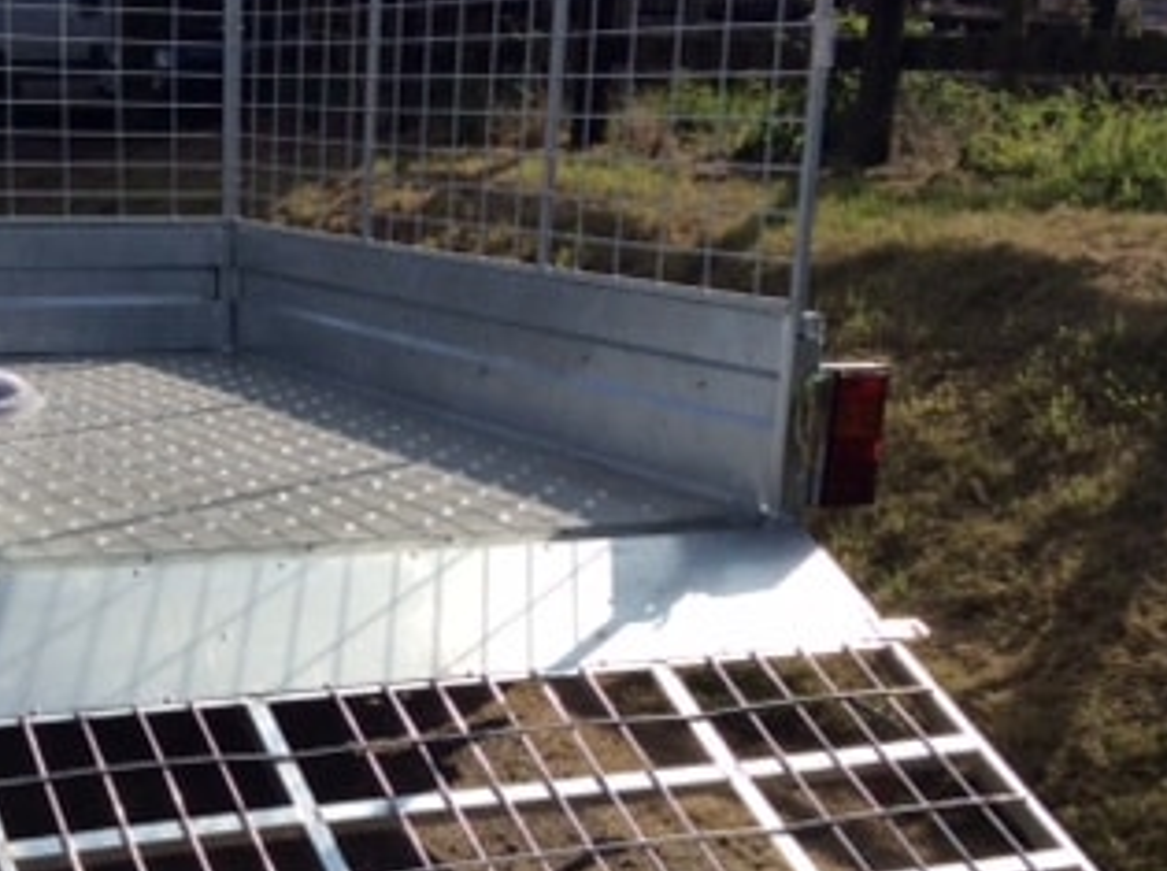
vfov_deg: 21.7
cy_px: 649
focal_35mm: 67
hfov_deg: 28.5
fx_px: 2254
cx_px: 252
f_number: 2.4
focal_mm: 3.3
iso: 32
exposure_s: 1/2604
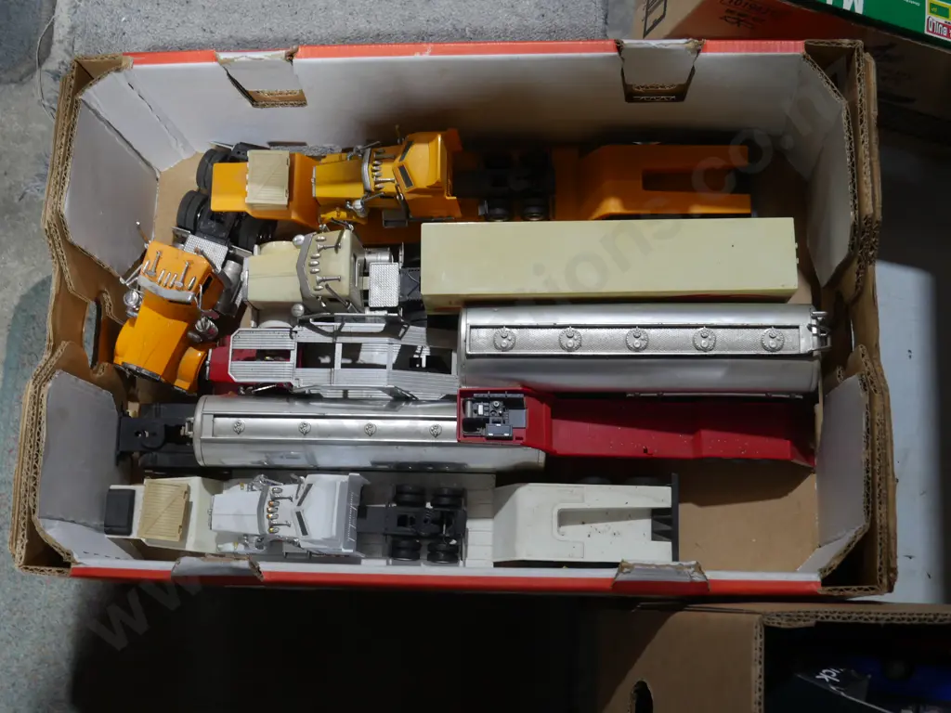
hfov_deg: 42.9
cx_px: 476
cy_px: 356
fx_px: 1209
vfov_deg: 32.9
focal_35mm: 44
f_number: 4.7
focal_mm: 22
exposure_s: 1/60
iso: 640
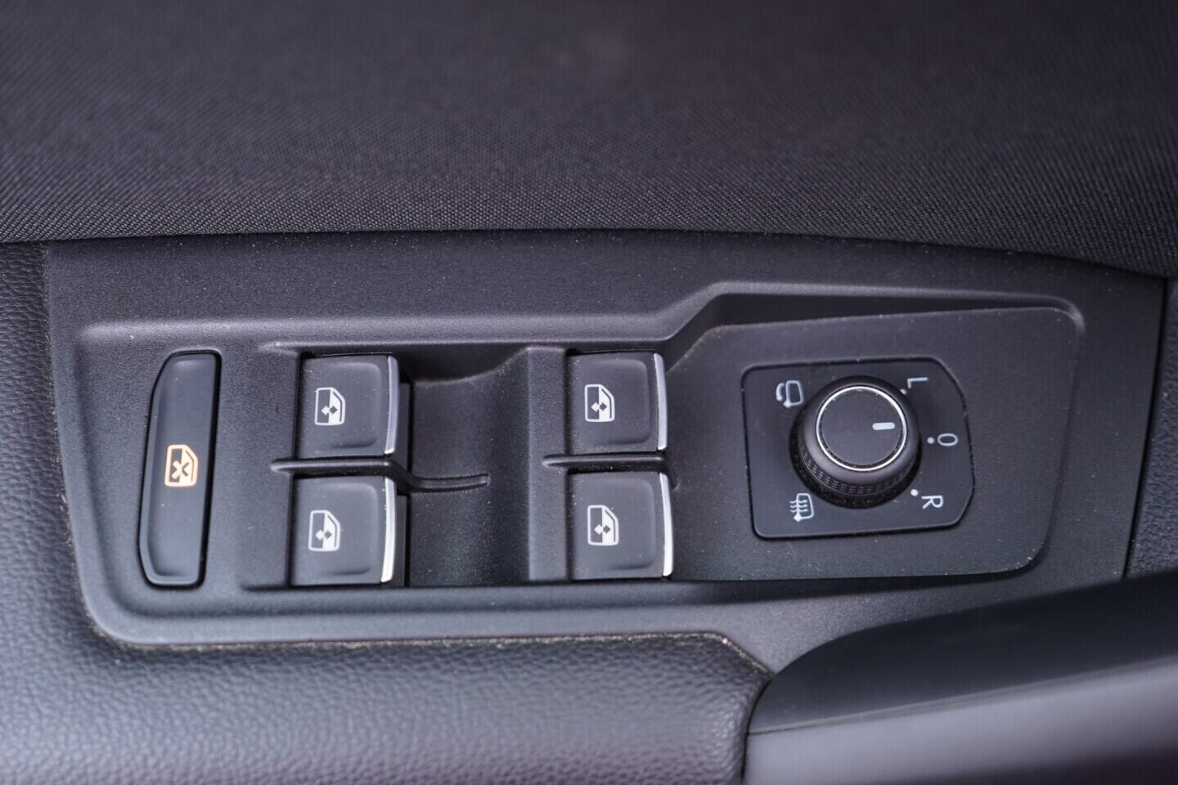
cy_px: 392
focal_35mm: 36
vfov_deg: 36.9
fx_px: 1178
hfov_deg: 53.1
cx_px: 589
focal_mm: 24
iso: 400
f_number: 2.8
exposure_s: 1/40
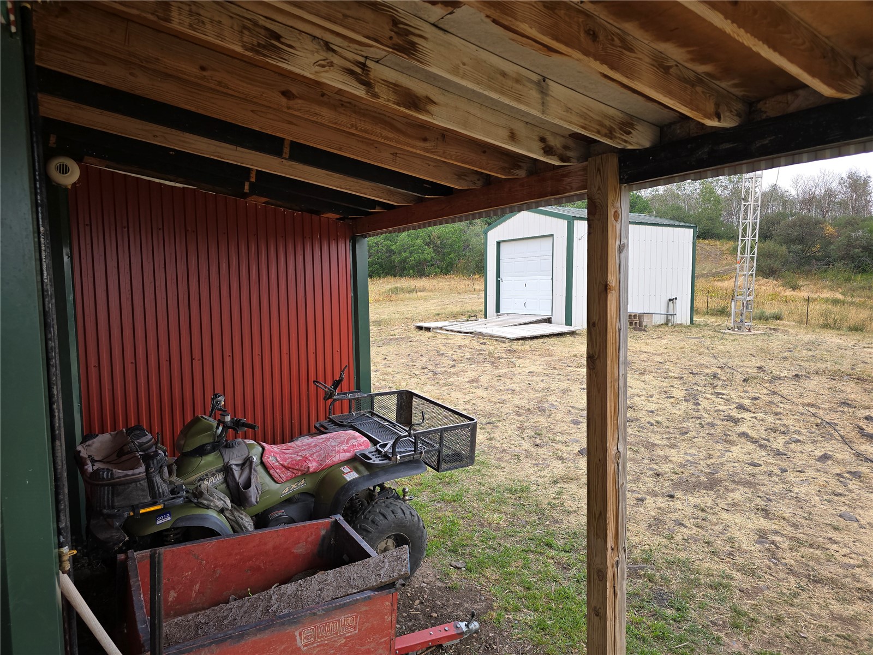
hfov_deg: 73.9
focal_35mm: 23
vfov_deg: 58.9
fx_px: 580
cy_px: 328
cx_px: 436
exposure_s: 1/120
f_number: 1.7
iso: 12
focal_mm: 6.3
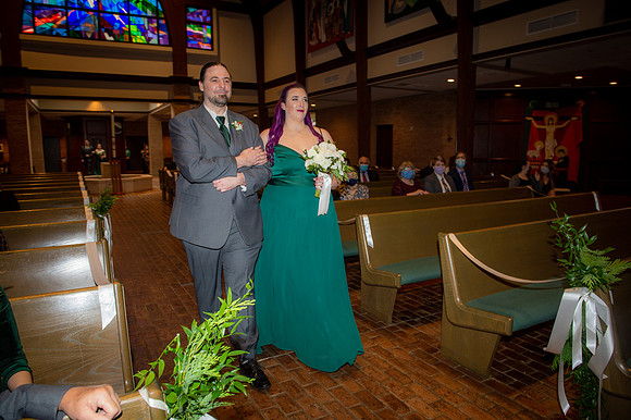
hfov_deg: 73.8
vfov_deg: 53.1
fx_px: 420
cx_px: 316
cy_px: 210
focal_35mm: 24
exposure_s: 1/160
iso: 1250
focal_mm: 24
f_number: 5.6
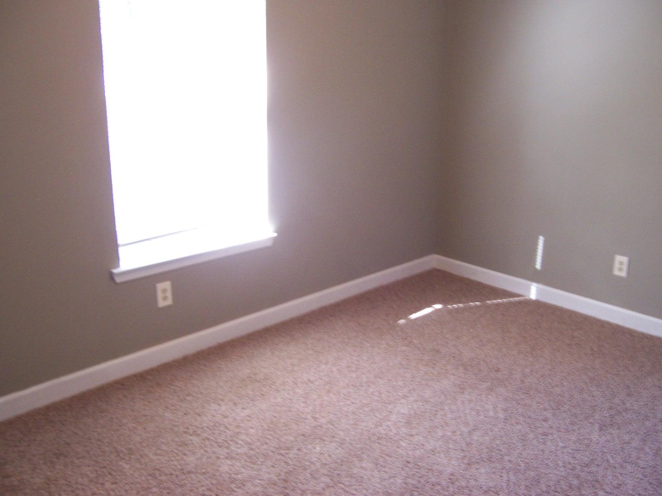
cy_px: 248
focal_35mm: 33
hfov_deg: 55.4
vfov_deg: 42.9
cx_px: 331
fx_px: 631
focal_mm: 5.5
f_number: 3.4
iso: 140
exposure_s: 1/8
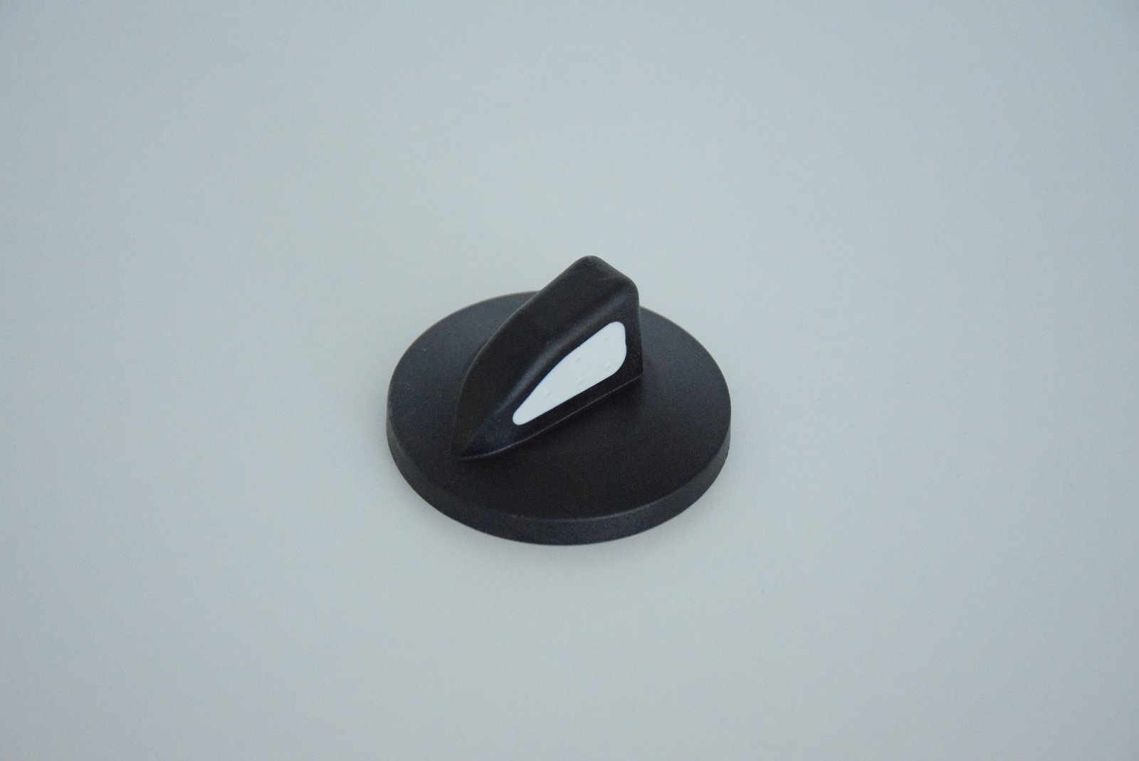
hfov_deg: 23.4
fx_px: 2754
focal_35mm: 87
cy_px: 380
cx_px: 570
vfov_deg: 15.7
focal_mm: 58
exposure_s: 1/320
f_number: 5
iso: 6400
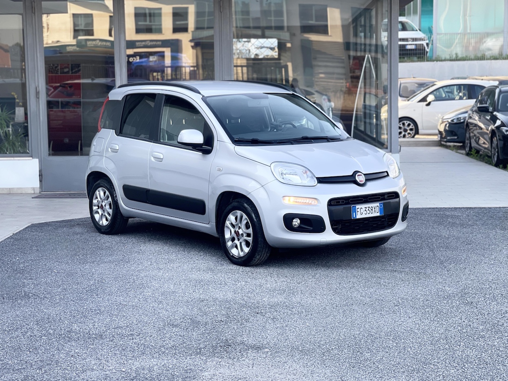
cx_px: 254
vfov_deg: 22.9
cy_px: 190
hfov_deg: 30.3
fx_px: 939
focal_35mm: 64
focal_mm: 7.5
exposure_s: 1/121
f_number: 2.2
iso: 32
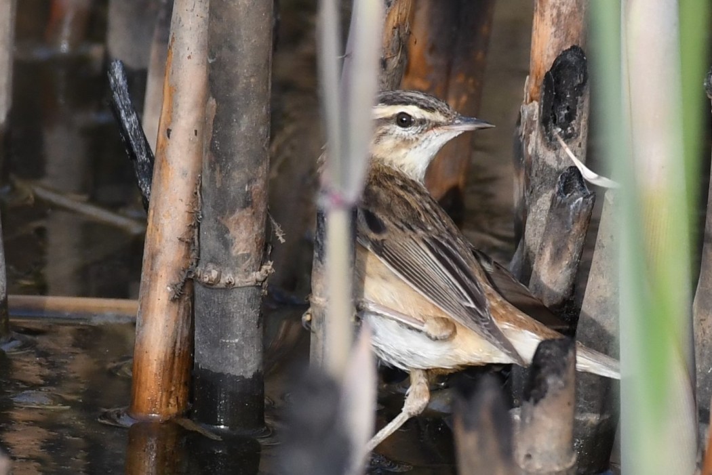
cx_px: 356
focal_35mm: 750
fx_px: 14839
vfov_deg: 1.8
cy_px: 238
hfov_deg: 2.7
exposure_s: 1/800
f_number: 6.3
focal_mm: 500
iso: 720
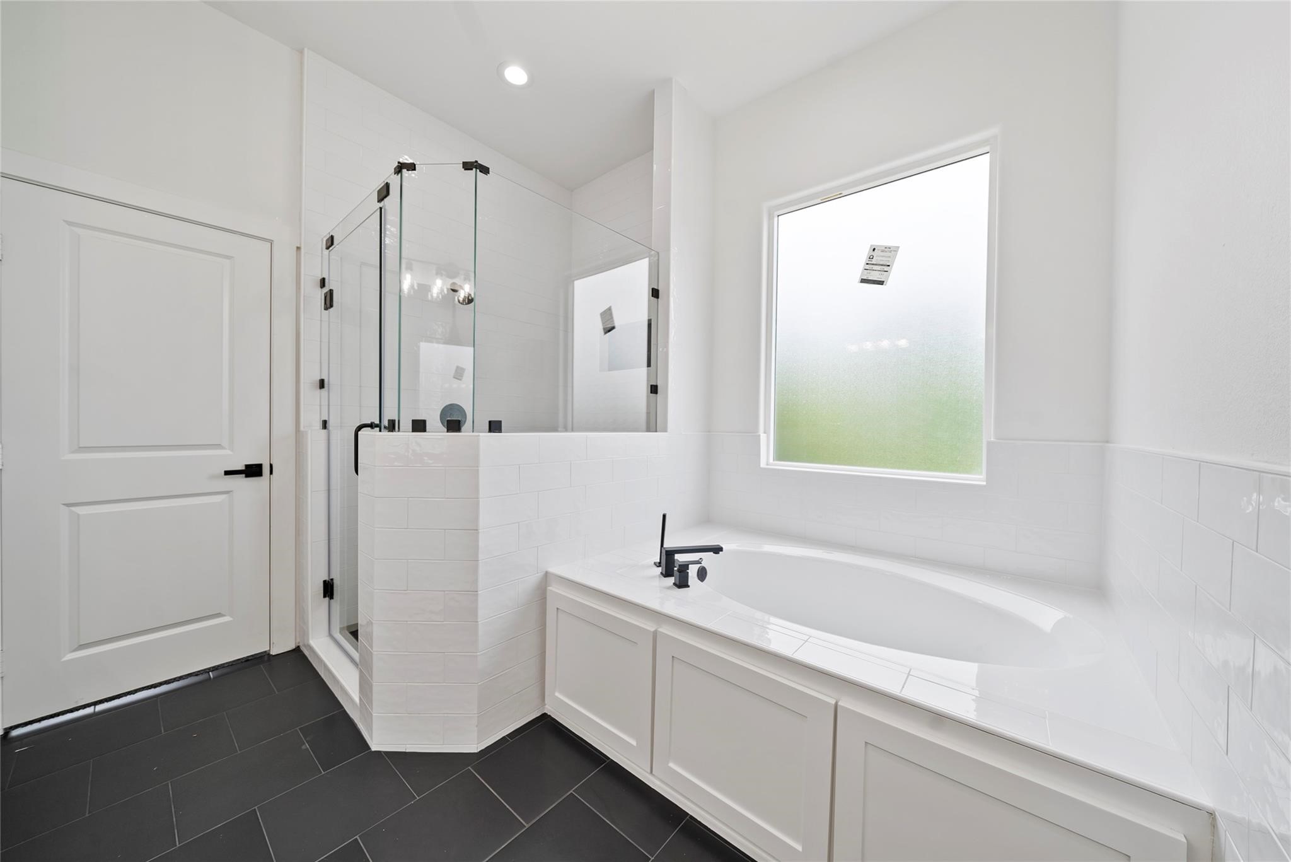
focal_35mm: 12
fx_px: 430
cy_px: 431
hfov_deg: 112.6
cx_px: 646
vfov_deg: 90.1
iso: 80
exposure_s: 1/10
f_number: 7.1
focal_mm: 12
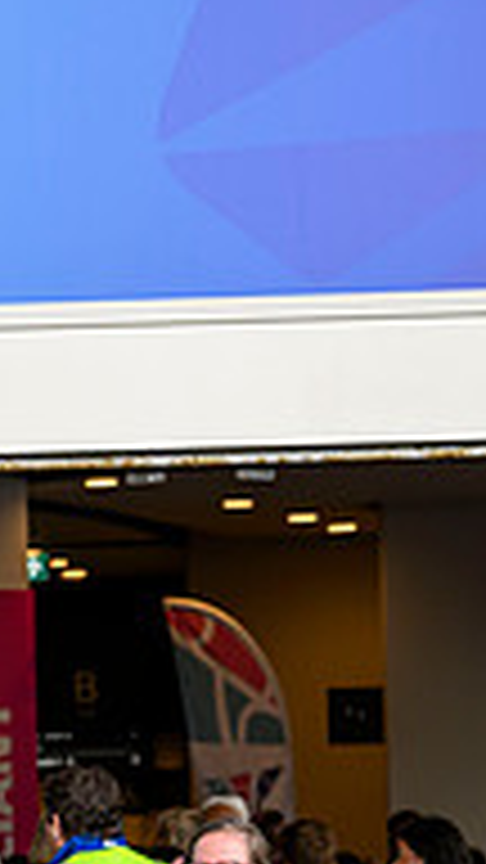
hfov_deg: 3.9
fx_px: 6896
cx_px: -792
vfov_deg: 7.2
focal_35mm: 301
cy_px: 704
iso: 640
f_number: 3.2
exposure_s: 1/800
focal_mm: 95
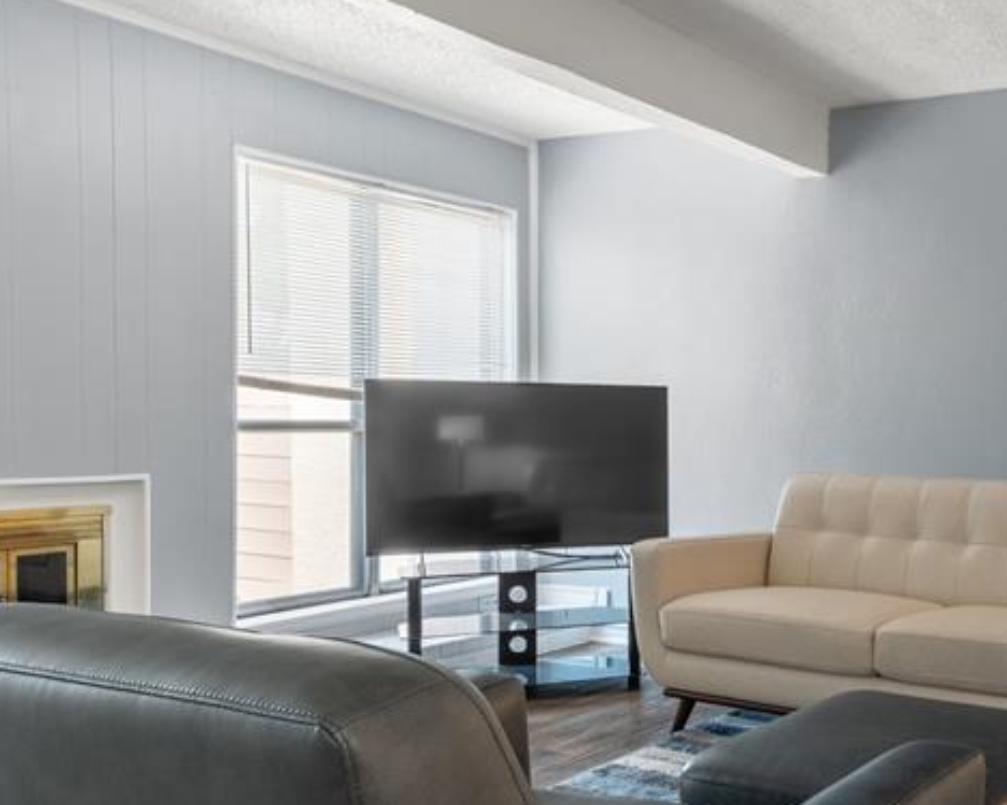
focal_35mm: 37
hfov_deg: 44.4
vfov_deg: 40.0
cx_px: 917
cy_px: 451
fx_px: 1102
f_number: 10
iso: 400
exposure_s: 1/40
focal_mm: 18
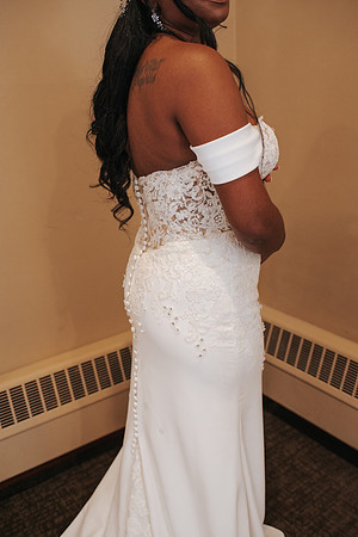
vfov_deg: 54.4
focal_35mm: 35
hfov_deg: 37.9
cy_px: 268
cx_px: 179
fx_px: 522
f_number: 3.2
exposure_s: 1/125
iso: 1000
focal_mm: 35
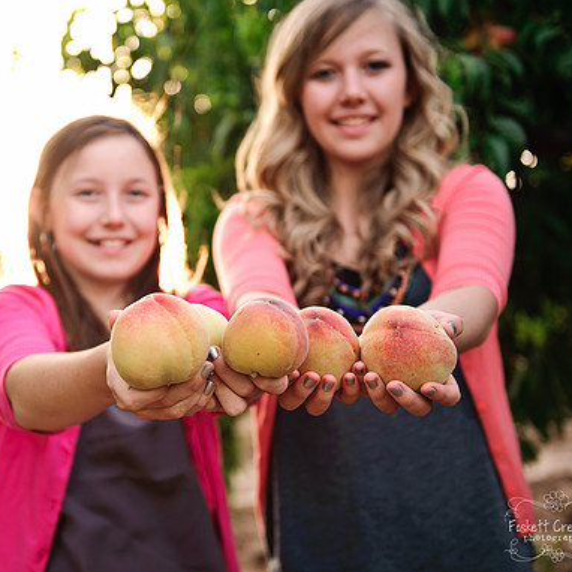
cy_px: 285
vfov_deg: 29.6
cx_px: 181
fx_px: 1084
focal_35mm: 58
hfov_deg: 29.3
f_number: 2.8
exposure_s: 1/160
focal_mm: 45
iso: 200
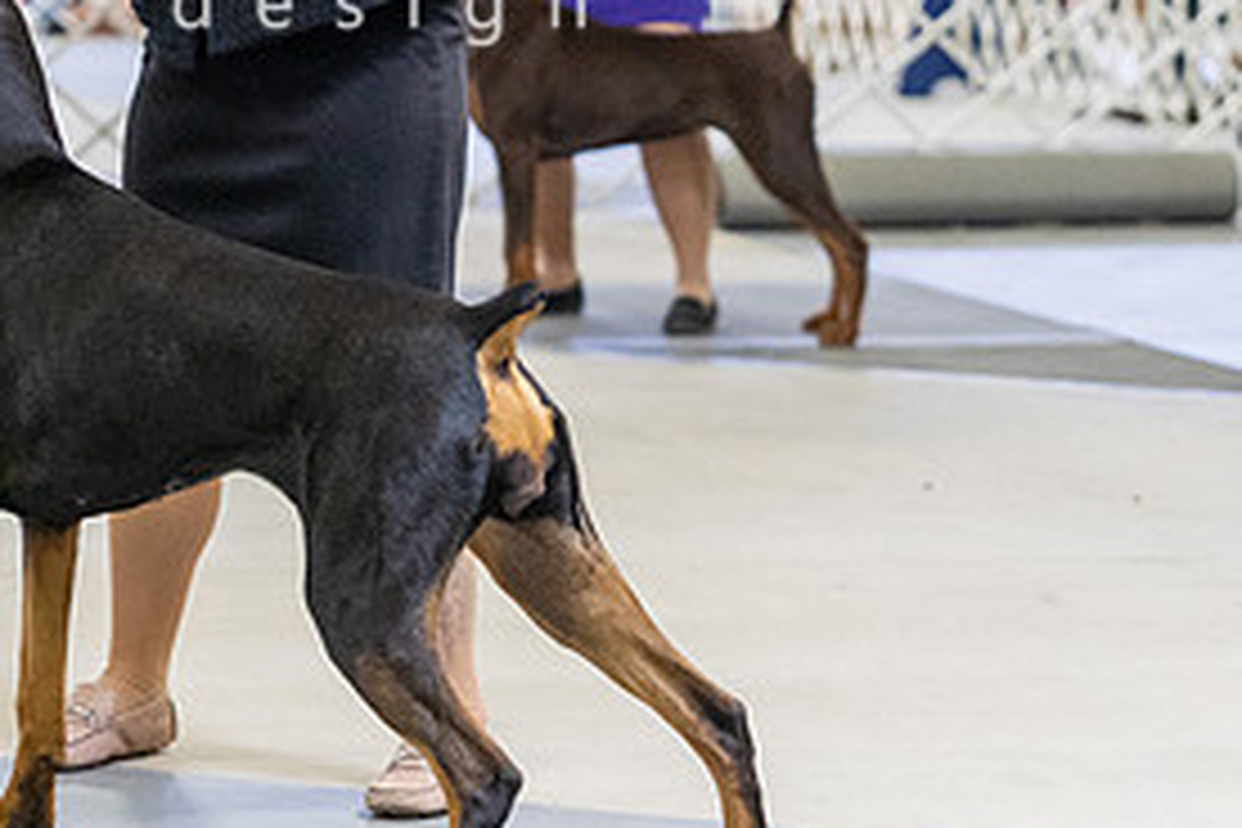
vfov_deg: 8.3
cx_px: 27
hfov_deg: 12.2
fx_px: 5727
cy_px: 142
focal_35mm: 166
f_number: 3.5
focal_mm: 79
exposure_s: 1/320
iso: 6400
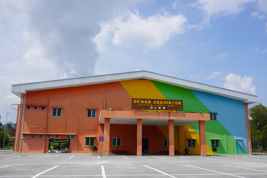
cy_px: 89
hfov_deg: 55.1
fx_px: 256
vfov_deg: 38.4
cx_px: 134
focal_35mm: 34
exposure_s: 1/200
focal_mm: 23
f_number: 10
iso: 100
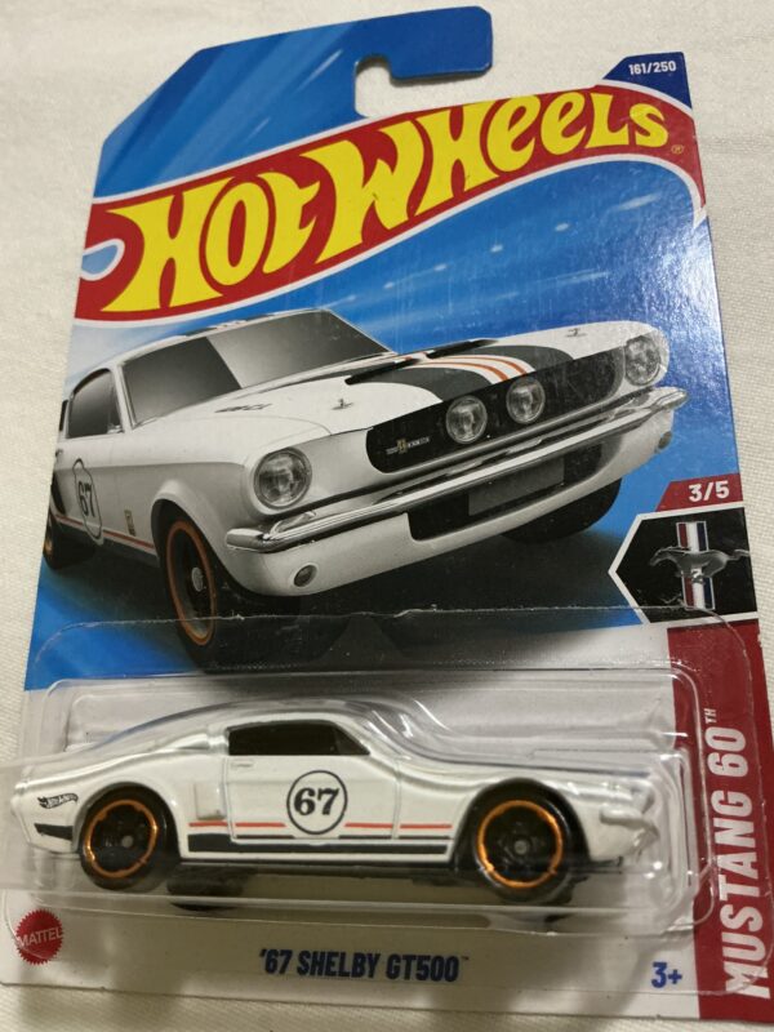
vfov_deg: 61.7
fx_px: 865
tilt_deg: -62.7
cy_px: 516
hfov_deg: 48.2
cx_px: 387
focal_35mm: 29
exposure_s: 1/30
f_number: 1.8
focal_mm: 3
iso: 320
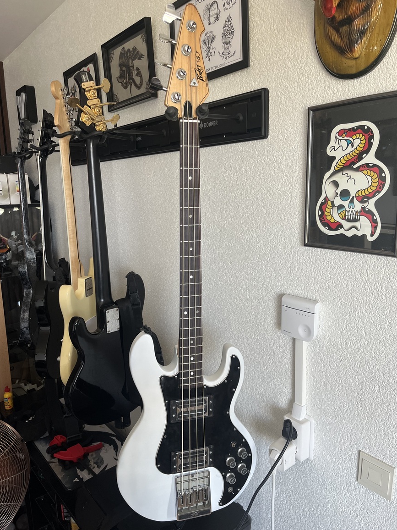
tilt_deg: -12.1
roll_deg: +2.2
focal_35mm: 27
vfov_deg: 65.3
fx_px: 413
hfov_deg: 51.4
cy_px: 265
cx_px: 201
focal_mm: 5.1
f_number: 1.6
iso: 125
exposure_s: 1/115
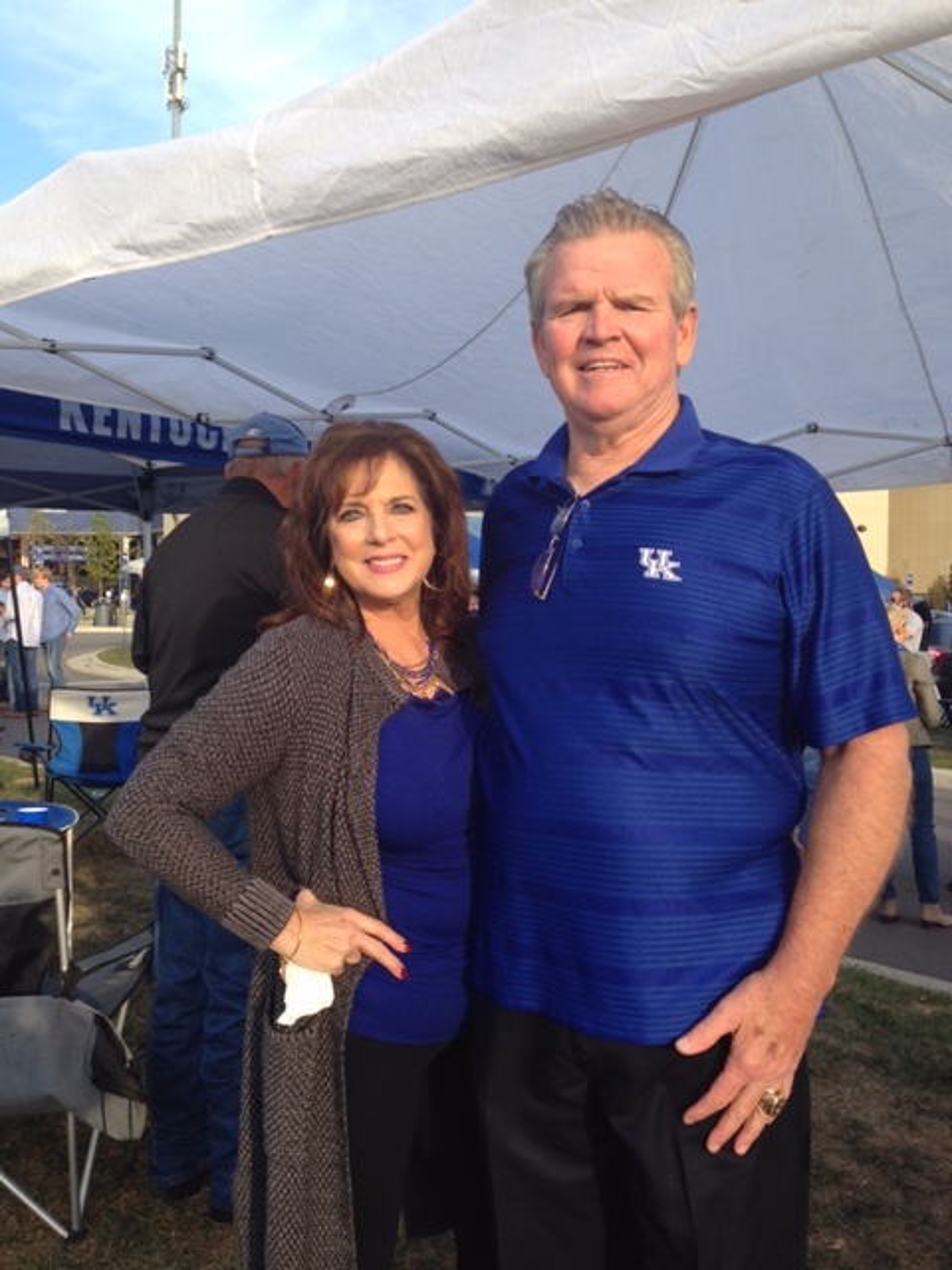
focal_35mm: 33
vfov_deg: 55.4
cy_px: 635
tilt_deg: +2.9
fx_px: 1210
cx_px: 476
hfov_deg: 42.9
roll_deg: -1.0
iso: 50
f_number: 2.4
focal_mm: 4.12
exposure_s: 1/396
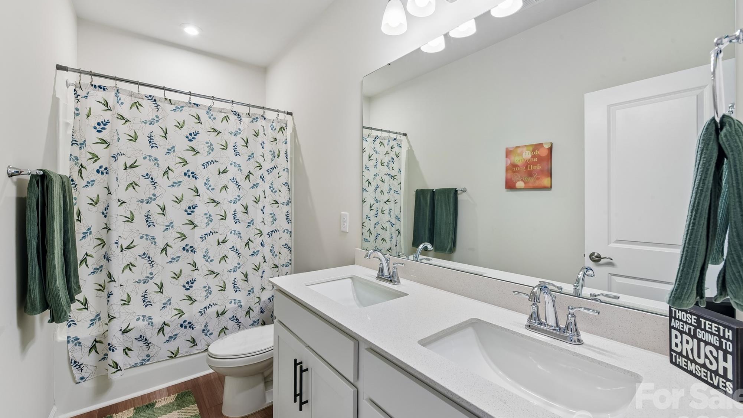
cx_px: 374
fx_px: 296
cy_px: 203
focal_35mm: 15
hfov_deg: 103.0
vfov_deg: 70.5
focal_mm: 14
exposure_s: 1/13
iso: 200
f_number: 11
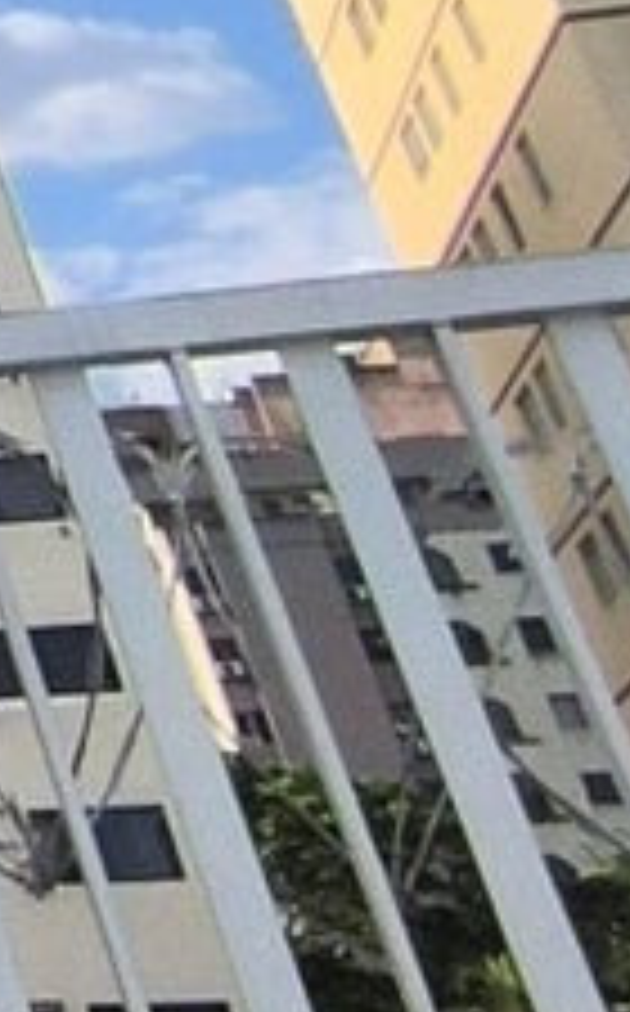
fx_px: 2839
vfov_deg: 18.5
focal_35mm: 103
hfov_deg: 7.9
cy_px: -369
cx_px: -1897
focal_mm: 1.65
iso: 50
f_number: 2.2
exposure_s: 1/3258
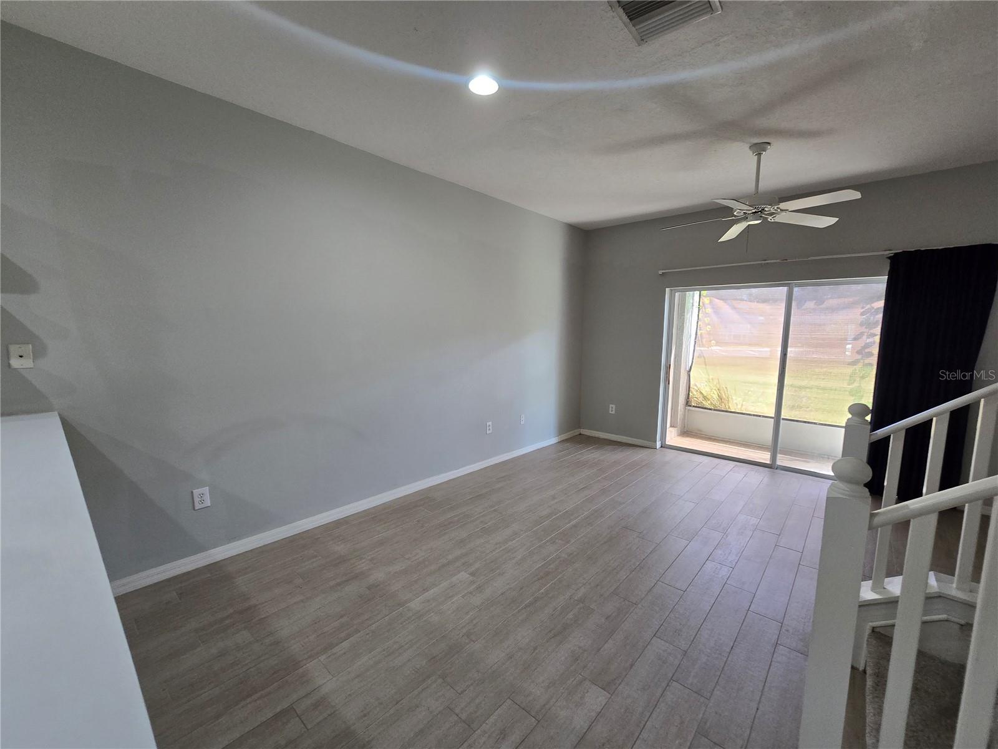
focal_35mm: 13
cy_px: 374
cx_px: 499
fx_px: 375
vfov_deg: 89.9
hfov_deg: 106.2
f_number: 2.2
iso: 160
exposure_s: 1/60
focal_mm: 2.2
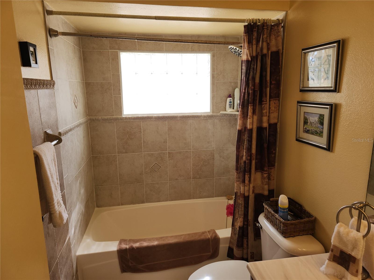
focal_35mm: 23
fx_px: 248
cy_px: 140
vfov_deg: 58.9
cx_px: 187
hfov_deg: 73.9
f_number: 1.8
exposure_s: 1/120
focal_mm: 5.4
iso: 20
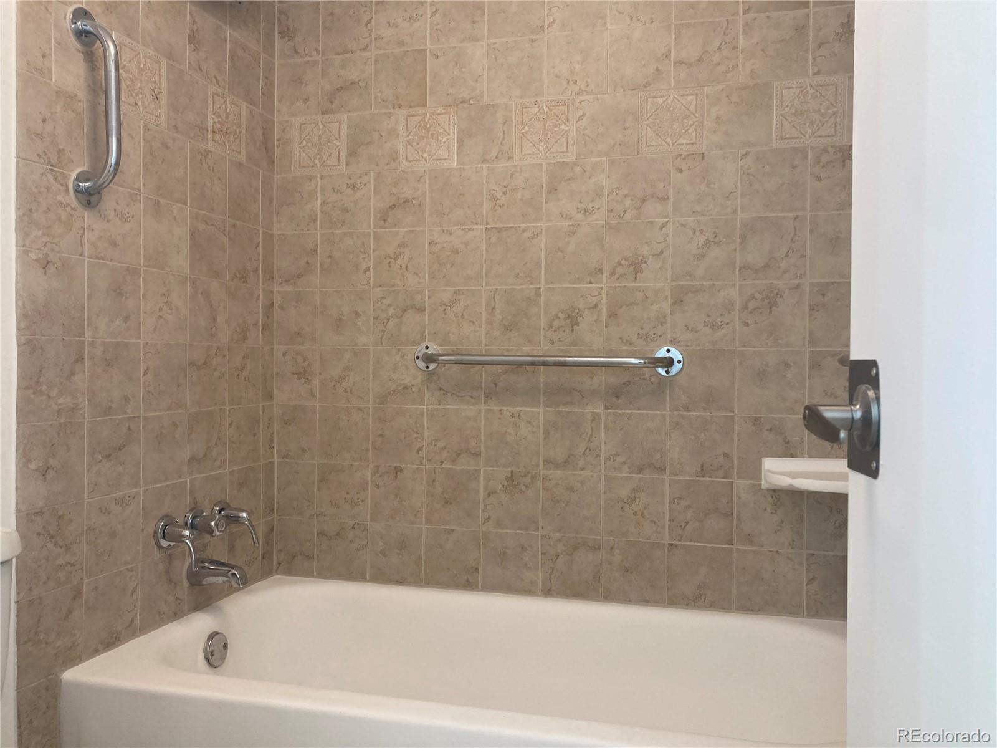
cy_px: 374
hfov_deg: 63.4
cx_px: 498
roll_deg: -1.2
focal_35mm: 28
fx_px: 806
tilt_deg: +0.6
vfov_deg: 49.7
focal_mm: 3.99
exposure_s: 1/60
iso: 50
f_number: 1.8
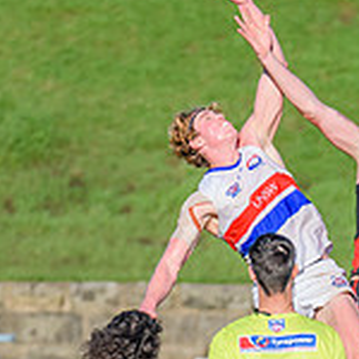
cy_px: 337
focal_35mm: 1459
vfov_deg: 1.2
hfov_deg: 1.2
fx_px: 17119
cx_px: 444
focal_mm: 360
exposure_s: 1/2000
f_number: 9
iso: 800
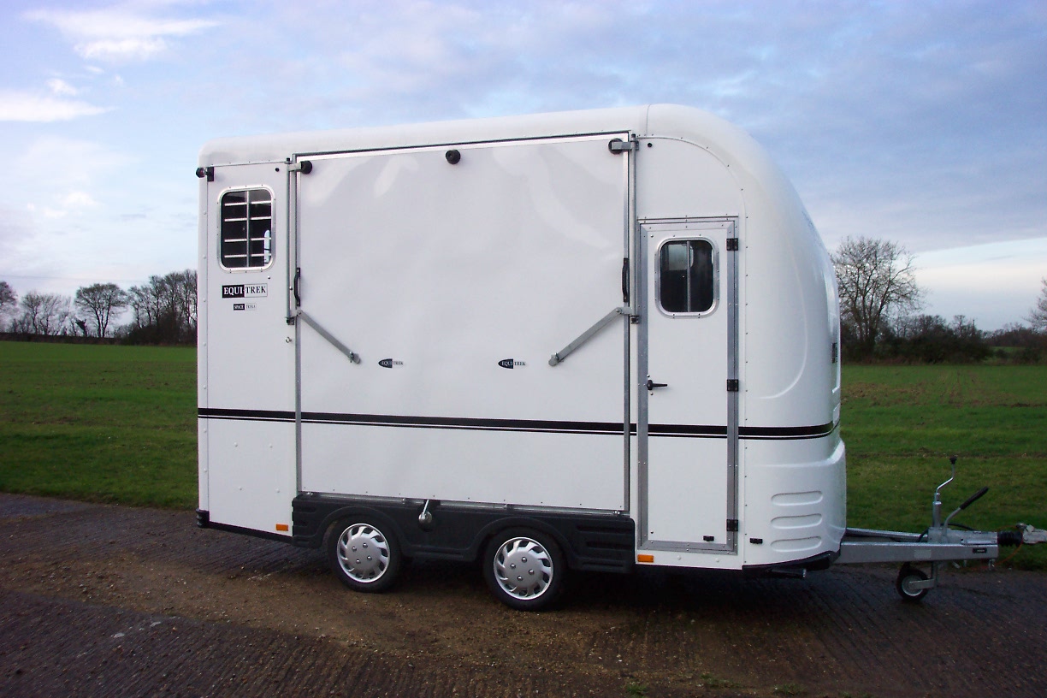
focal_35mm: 35
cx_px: 524
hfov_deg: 54.4
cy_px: 349
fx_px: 1018
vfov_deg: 37.9
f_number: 2.8
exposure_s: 1/350
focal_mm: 7.5
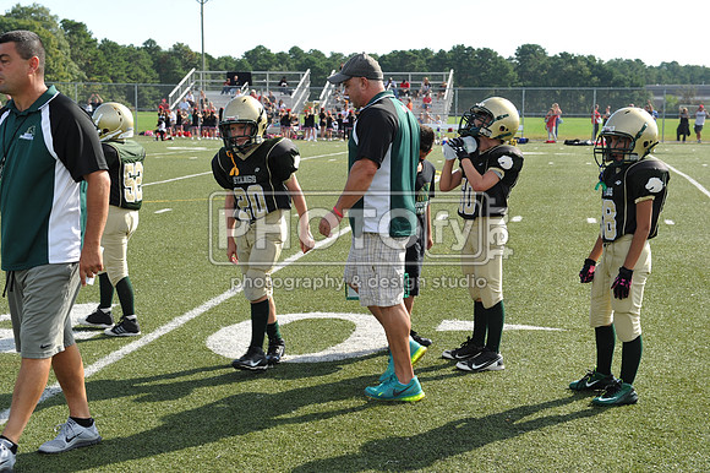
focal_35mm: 70
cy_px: 236
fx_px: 1380
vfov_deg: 19.4
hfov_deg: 28.9
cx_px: 355
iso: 200
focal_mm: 70
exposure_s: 1/200
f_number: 8
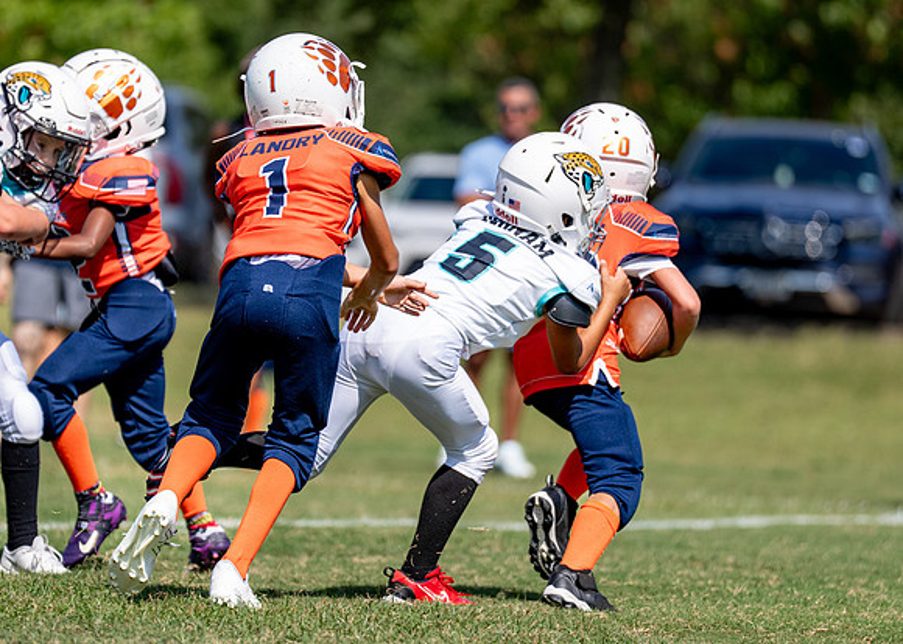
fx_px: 8775
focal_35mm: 342
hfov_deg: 5.9
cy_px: 269
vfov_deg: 4.2
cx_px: 413
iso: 200
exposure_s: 1/4000
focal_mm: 200
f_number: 2.8
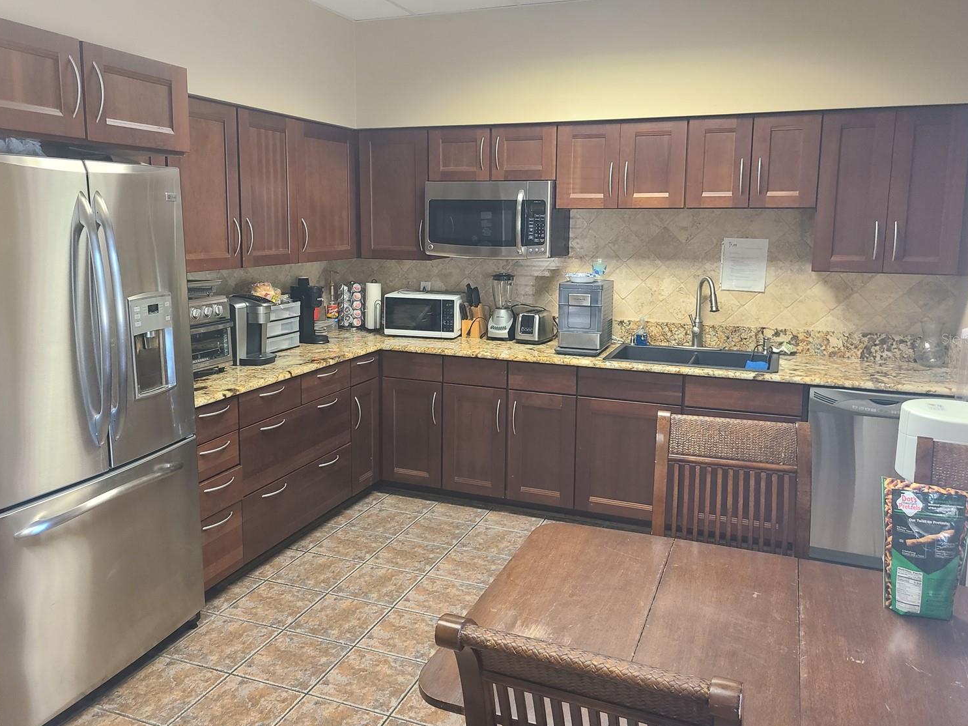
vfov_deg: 49.7
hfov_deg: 63.5
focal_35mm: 28
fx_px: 783
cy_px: 338
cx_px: 482
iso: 250
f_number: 1.8
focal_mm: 5.4
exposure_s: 1/40
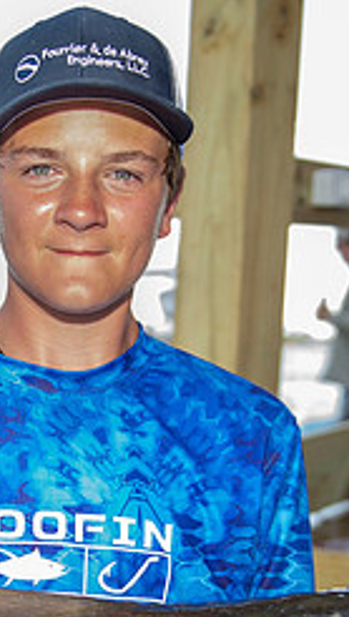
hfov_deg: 17.2
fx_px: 1131
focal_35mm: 69
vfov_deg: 30.0
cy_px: 461
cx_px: 10
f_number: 2.8
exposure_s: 1/200
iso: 50
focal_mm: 28
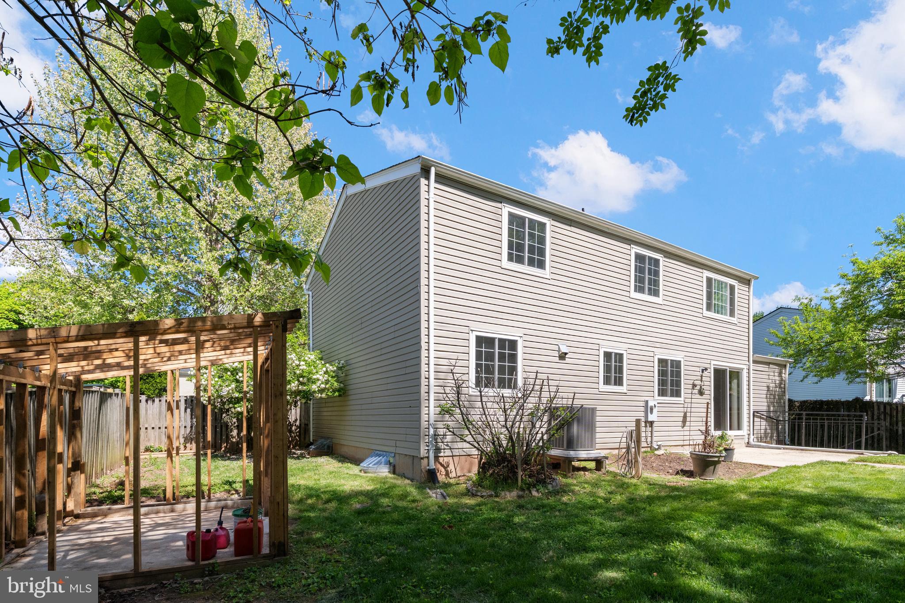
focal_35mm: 15
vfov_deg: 77.3
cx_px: 452
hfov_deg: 100.4
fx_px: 377
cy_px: 302
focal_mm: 15
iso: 800
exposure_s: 1/400
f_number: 9
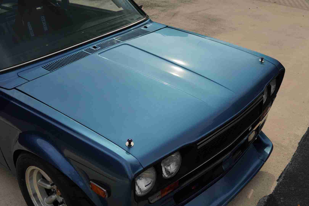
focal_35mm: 45
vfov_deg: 29.9
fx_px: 386
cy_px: 103
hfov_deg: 43.6
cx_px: 154
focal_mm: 30
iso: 100
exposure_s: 1/320
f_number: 5.6
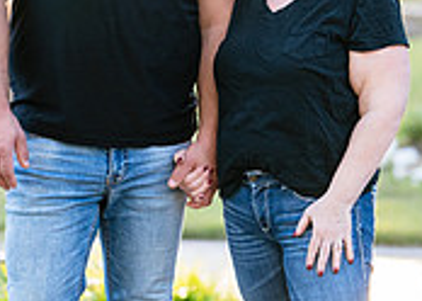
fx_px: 2299
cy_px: 147
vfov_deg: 7.5
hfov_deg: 10.5
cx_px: 231
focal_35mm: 192
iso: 320
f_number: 1.2
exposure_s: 1/1600
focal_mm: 50
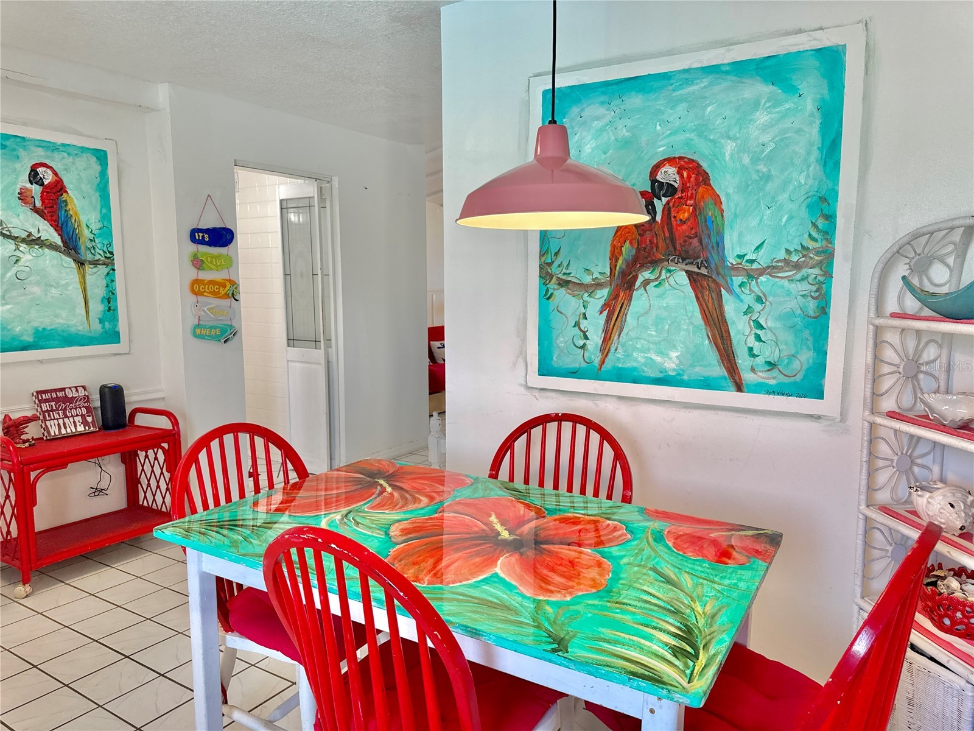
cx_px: 487
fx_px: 675
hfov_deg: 71.6
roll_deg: -0.6
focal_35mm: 24
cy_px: 366
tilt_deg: -6.1
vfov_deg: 56.8
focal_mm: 6.76
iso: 160
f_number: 1.78
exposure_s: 1/158
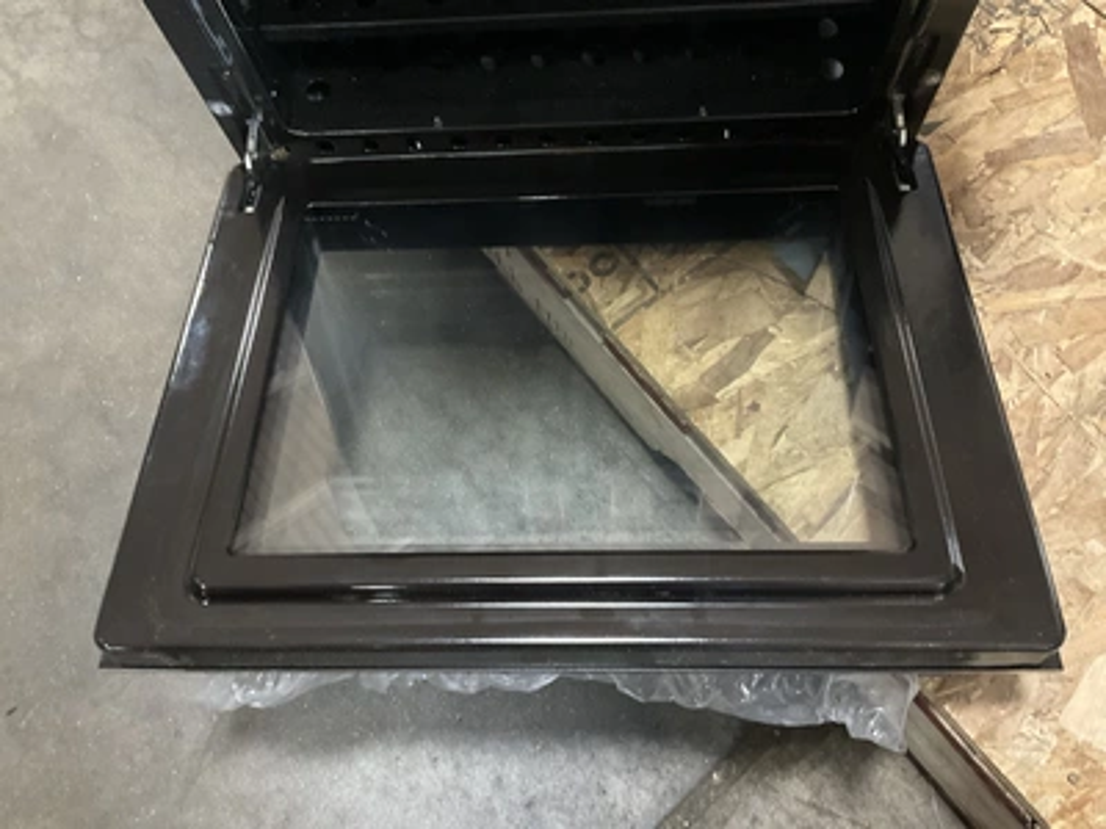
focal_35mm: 29
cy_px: 414
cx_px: 553
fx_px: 927
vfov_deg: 48.2
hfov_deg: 61.7
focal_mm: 3
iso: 320
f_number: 1.8
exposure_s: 1/30
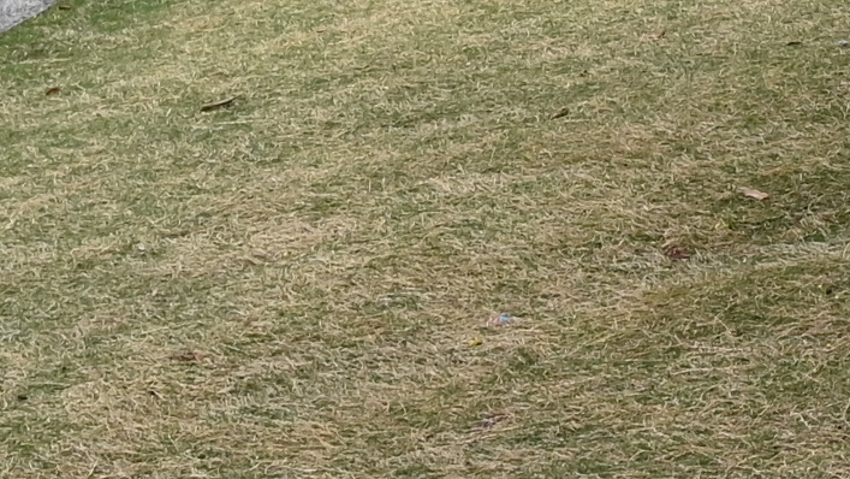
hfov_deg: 9.4
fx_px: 4765
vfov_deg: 5.3
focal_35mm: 211
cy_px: -1146
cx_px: 1824
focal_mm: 31.5
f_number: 10
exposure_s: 1/320
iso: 320
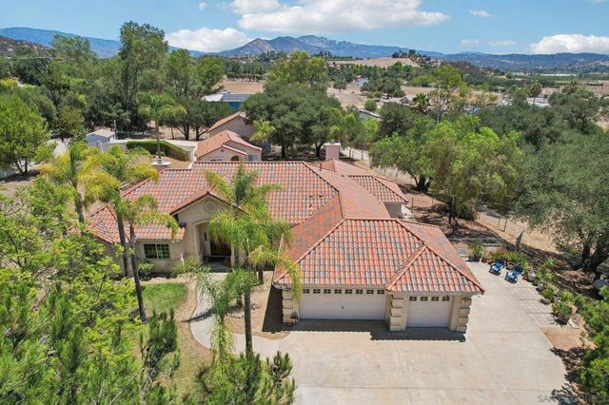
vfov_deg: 57.2
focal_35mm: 22
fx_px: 372
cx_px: 304
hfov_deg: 78.6
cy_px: 202
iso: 120
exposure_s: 1/2000
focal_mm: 8.4
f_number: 2.8
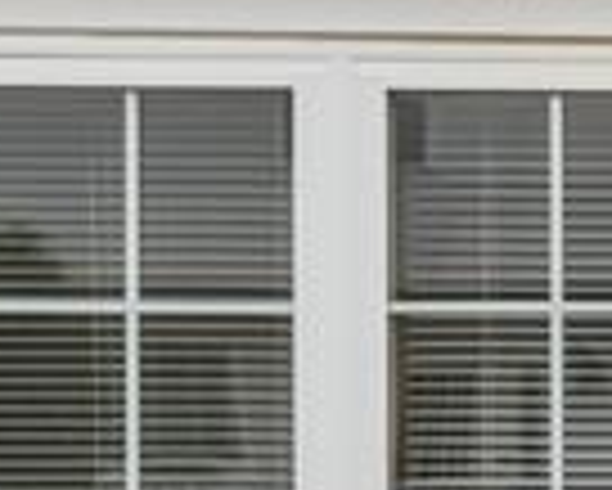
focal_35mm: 113
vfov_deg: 13.3
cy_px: 575
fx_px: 2048
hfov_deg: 10.8
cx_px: 1872
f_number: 22
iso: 100
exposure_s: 1/13
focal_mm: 16
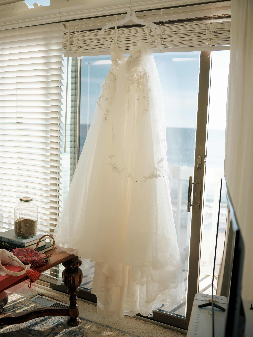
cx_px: 126
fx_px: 390
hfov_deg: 36.0
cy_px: 168
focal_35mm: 40
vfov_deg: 46.8
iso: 400
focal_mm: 50
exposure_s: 1/1000
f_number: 3.5
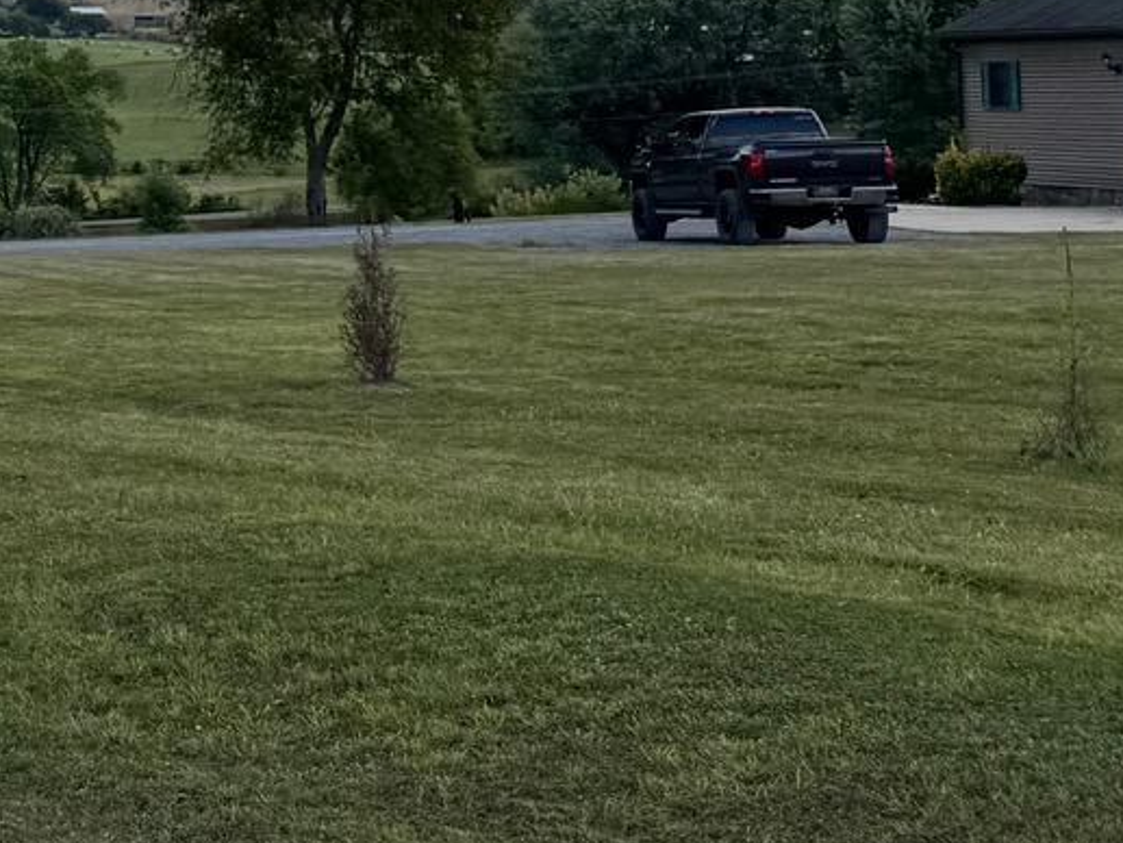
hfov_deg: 17.0
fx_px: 3083
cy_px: -63
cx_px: -908
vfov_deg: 15.2
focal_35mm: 95
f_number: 1.78
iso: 80
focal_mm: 6.76
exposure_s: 1/5348
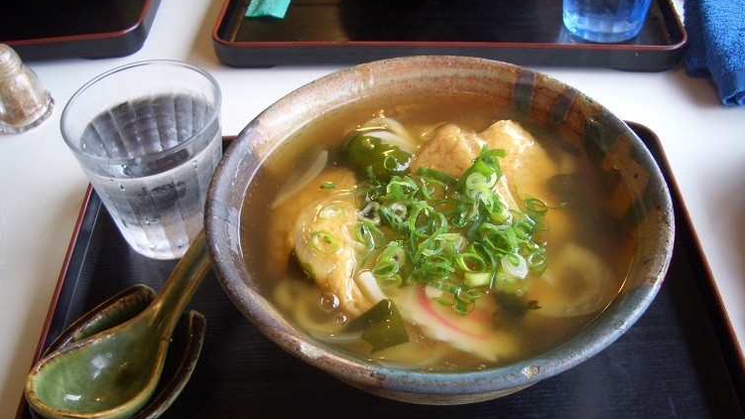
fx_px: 770
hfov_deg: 51.6
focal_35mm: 39
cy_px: 263
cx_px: 380
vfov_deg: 30.3
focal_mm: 5.8
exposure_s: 1/40
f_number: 2.6
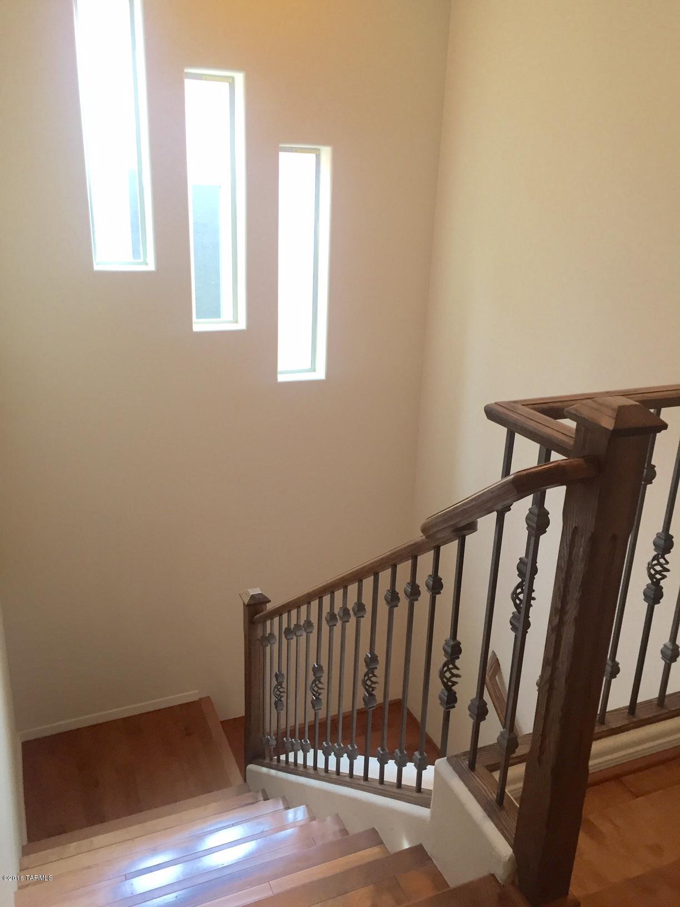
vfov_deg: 61.7
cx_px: 340
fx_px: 760
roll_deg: -2.2
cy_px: 454
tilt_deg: -18.9
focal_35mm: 29
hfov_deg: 48.2
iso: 64
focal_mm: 4.15
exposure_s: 1/30
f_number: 2.2
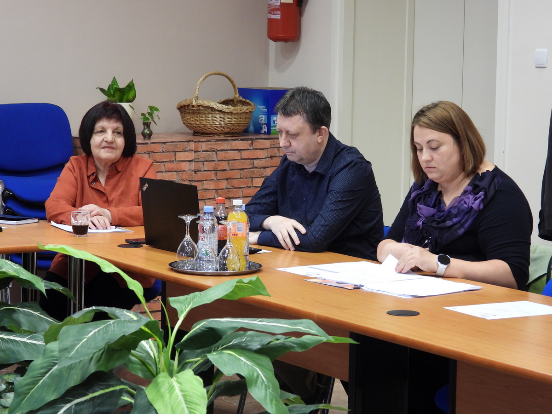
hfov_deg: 20.2
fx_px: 1547
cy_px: 207
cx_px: 276
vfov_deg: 15.2
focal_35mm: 97
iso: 400
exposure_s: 1/15
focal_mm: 17.5
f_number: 3.5
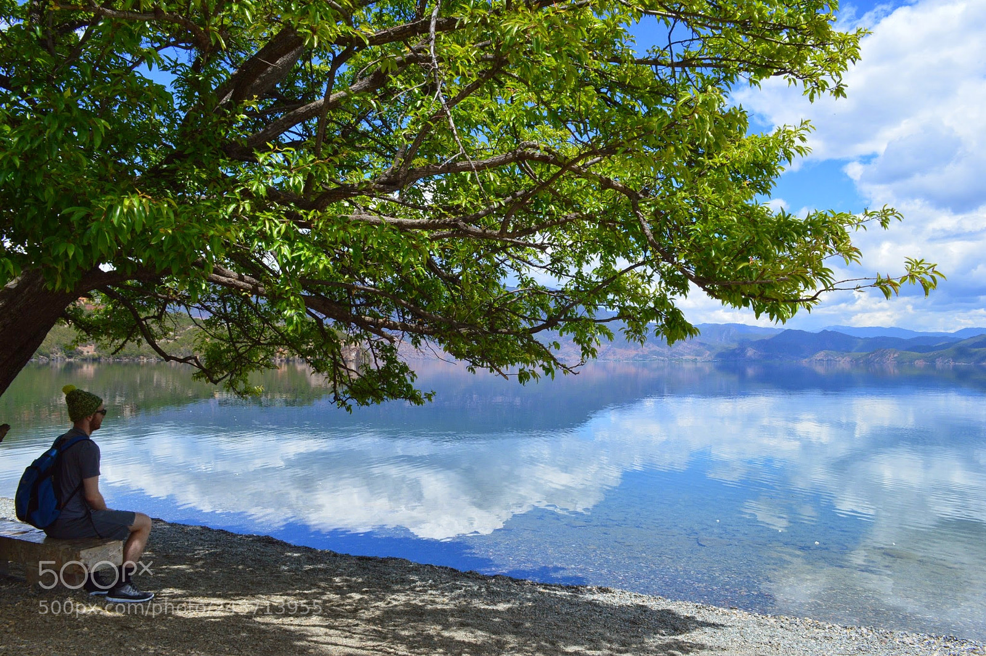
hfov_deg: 67.4
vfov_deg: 47.9
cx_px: 493
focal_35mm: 27
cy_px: 328
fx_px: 739
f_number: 11
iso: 400
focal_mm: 18
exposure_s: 1/400
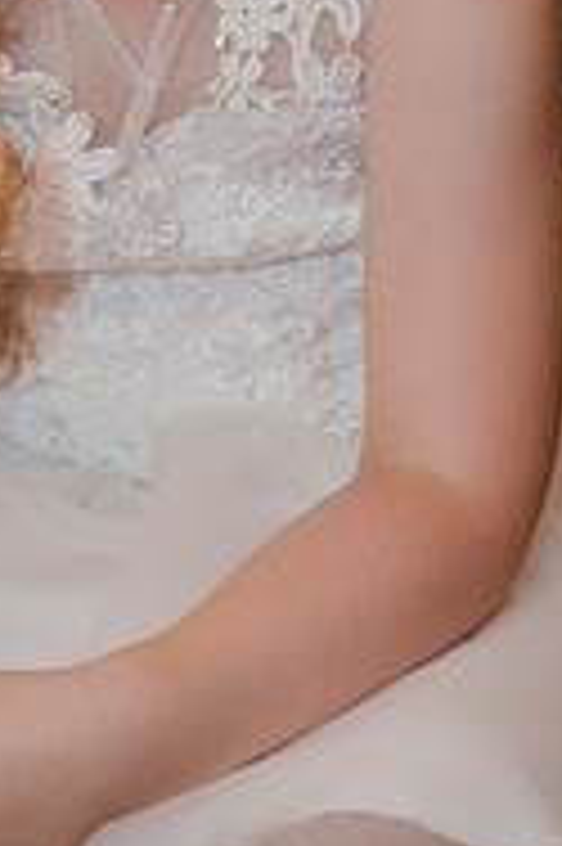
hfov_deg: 5.4
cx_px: 63
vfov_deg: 8.1
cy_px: -27
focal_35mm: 252
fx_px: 5911
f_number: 4.5
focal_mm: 70
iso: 1400
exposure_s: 1/60
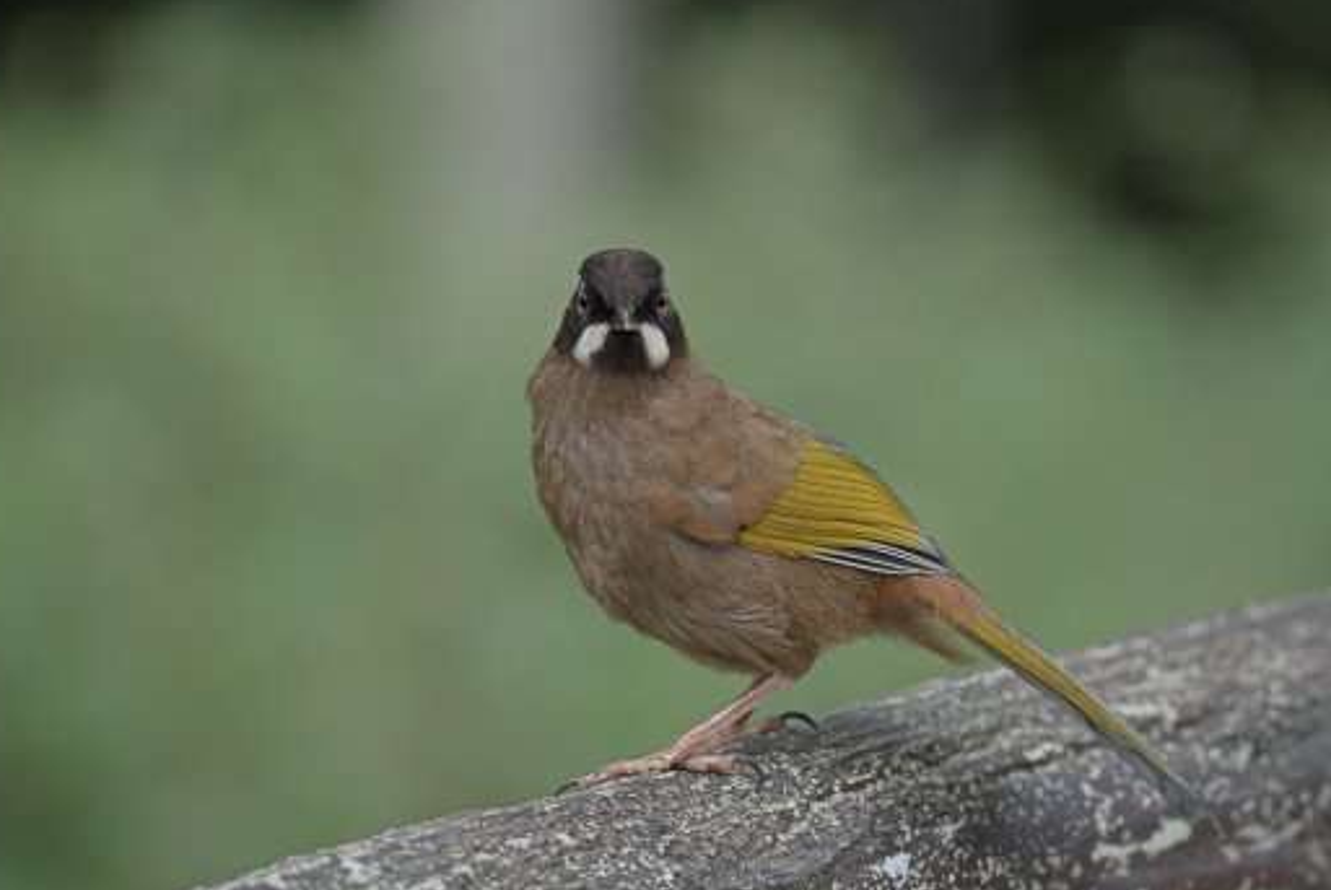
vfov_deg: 4.8
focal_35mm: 284
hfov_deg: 7.2
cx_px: 716
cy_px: 474
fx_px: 10509
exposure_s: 1/1000
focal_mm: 238
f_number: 5
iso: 2000
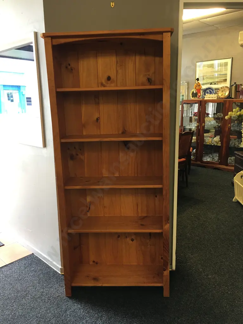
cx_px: 122
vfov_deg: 61.7
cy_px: 162
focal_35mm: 29
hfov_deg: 48.2
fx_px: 271
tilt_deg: -10.4
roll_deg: -0.1
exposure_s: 1/33
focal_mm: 4.15
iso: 50
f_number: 2.2
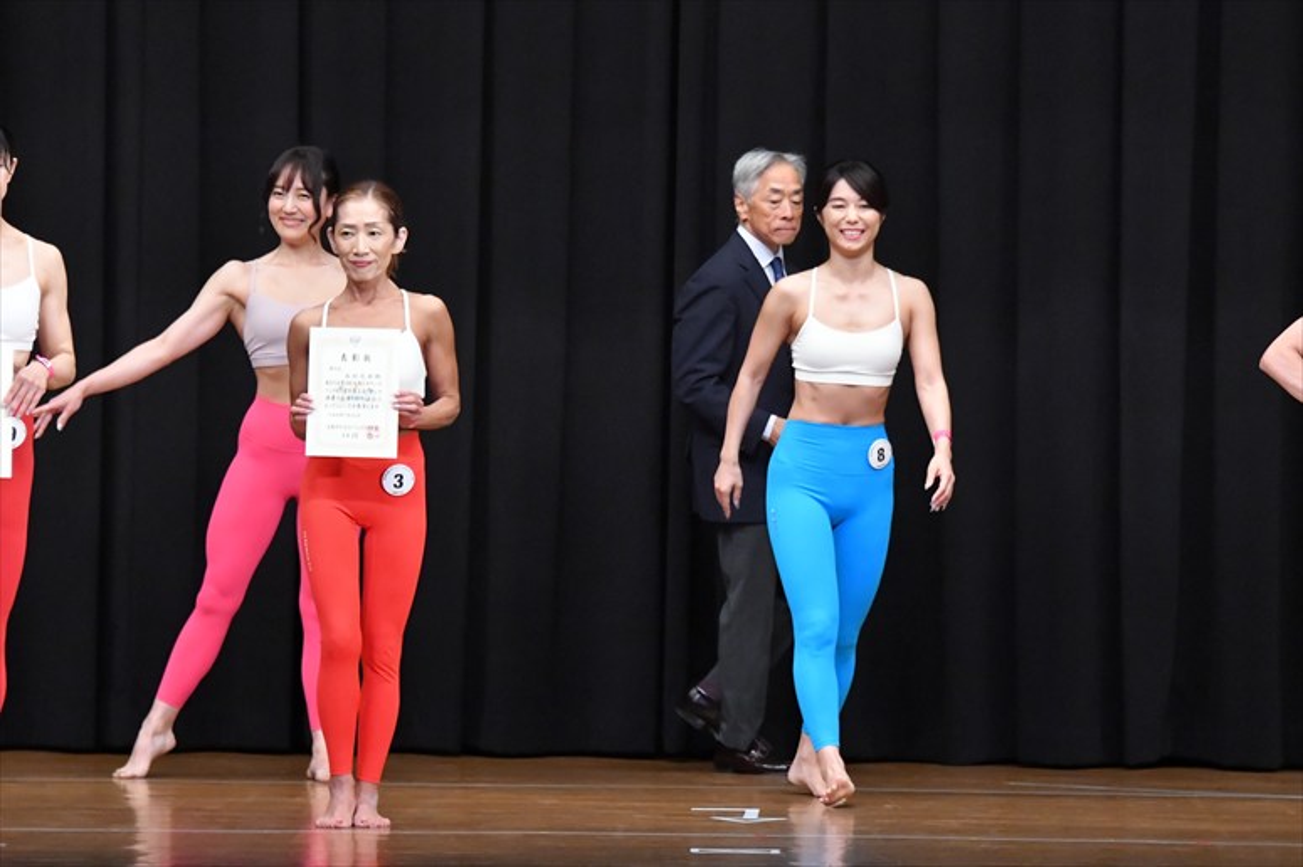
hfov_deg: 9.2
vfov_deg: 6.1
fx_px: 8140
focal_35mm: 225
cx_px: 652
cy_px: 434
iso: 8000
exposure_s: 1/400
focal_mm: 150
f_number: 5.6
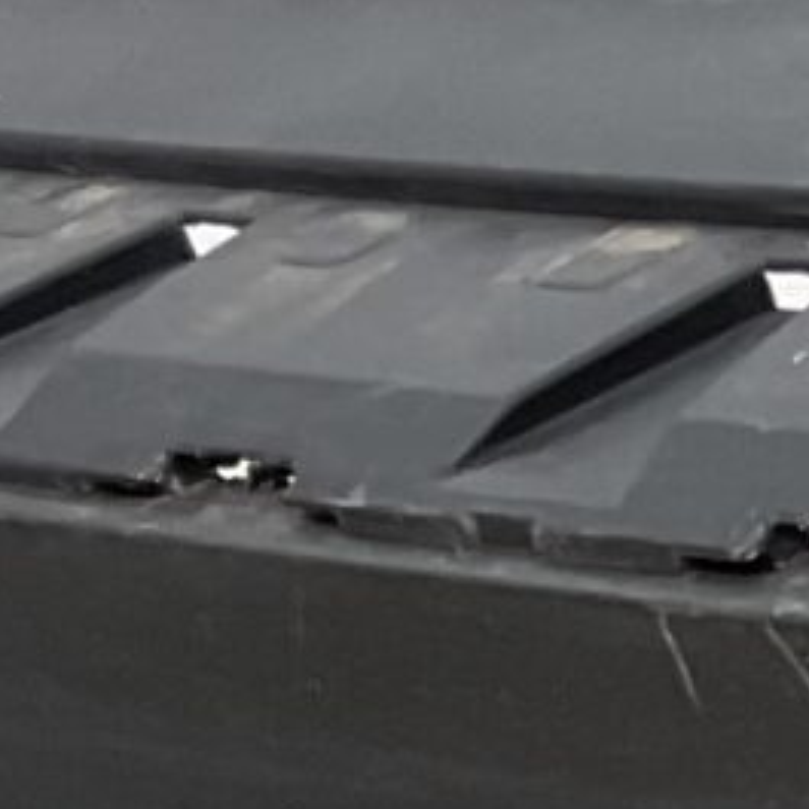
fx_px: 6557
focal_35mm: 248
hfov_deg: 6.4
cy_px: 653
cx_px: 2528
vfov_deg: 7.0
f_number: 1.8
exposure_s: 1/118
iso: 16
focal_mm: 3
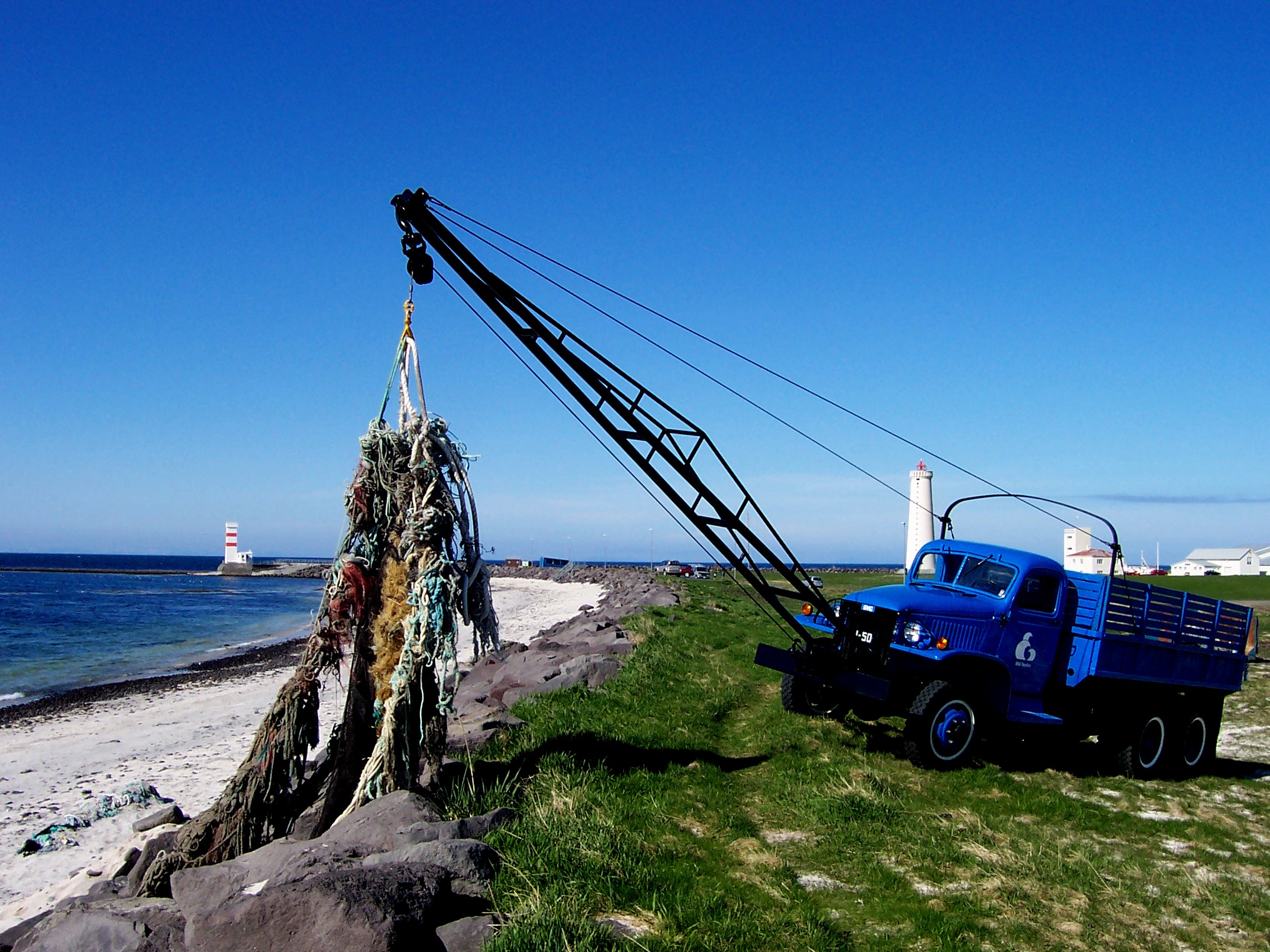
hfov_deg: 50.1
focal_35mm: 37
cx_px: 635
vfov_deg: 38.7
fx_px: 1357
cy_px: 476
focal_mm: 5.6
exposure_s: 1/500
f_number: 5.6
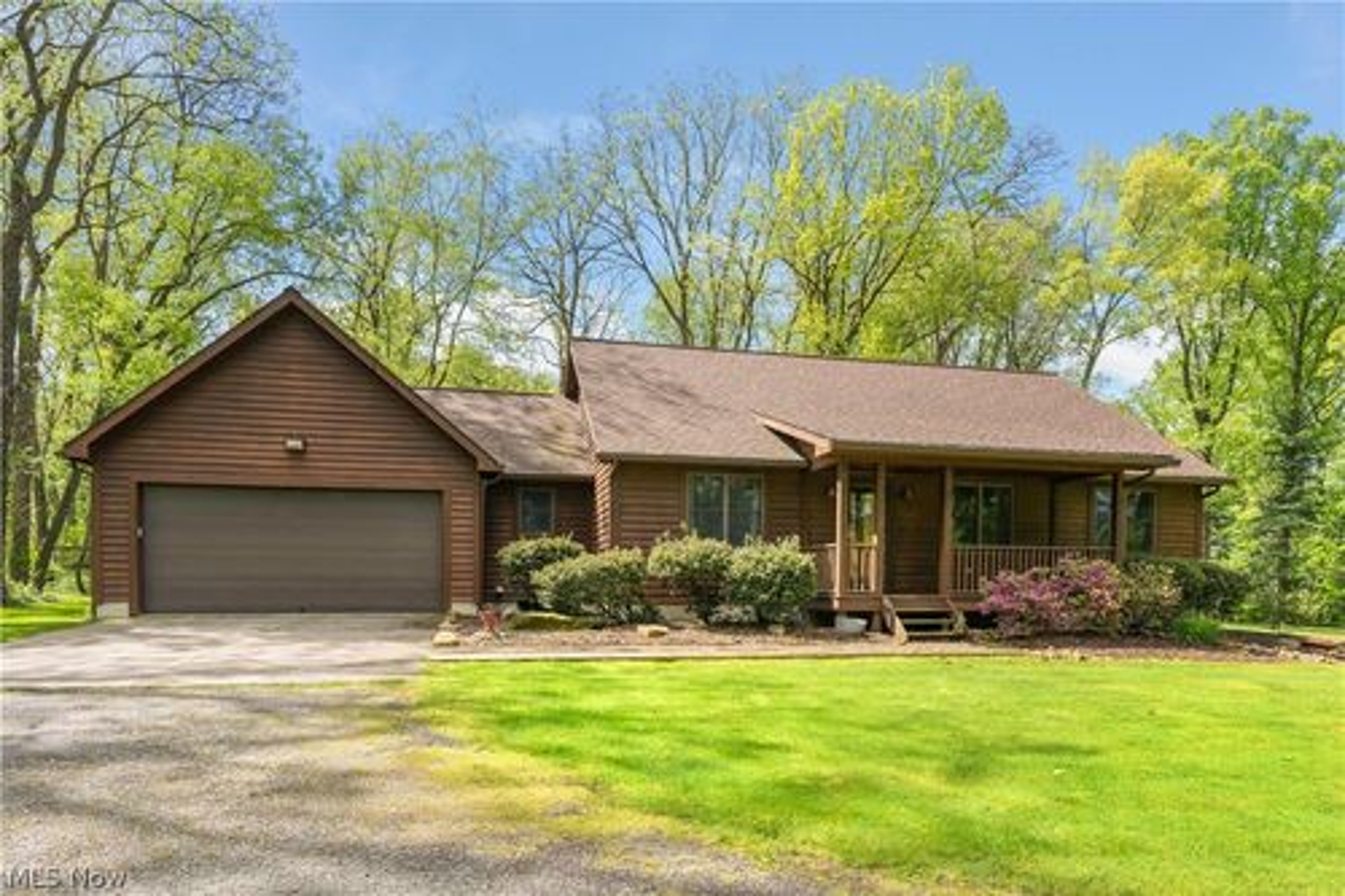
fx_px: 747
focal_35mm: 20
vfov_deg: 61.9
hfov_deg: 84.0
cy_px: 448
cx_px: 672
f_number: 8
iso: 400
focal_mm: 20
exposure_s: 1/30
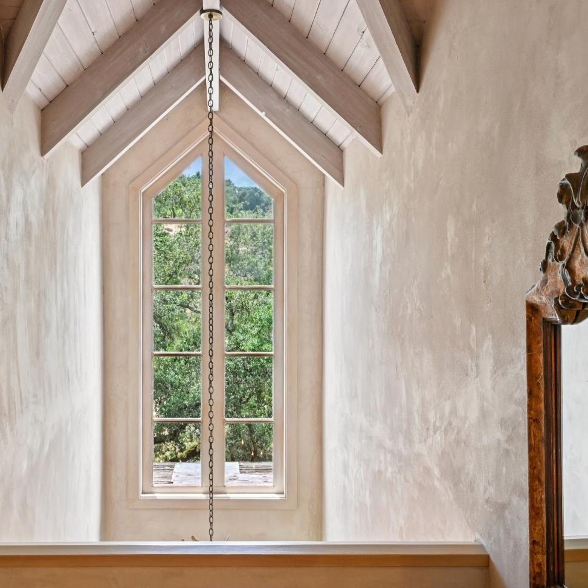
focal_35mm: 39
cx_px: 212
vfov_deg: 43.2
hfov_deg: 42.8
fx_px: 743
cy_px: 300
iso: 1600
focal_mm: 29.5
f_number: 9
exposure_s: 1/200
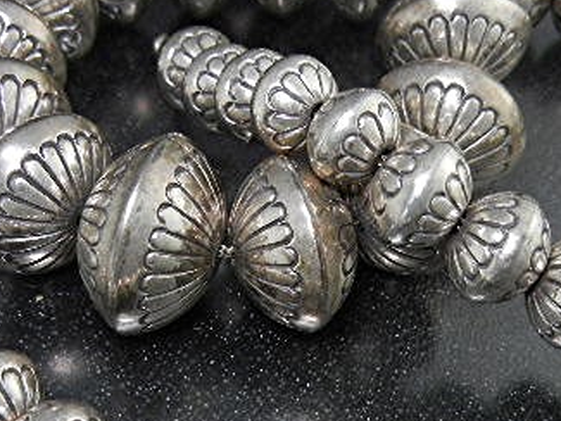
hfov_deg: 28.9
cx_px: 304
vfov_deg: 21.9
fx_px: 1086
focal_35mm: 67
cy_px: 281
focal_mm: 6.2
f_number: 7.2
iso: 722
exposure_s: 1/30
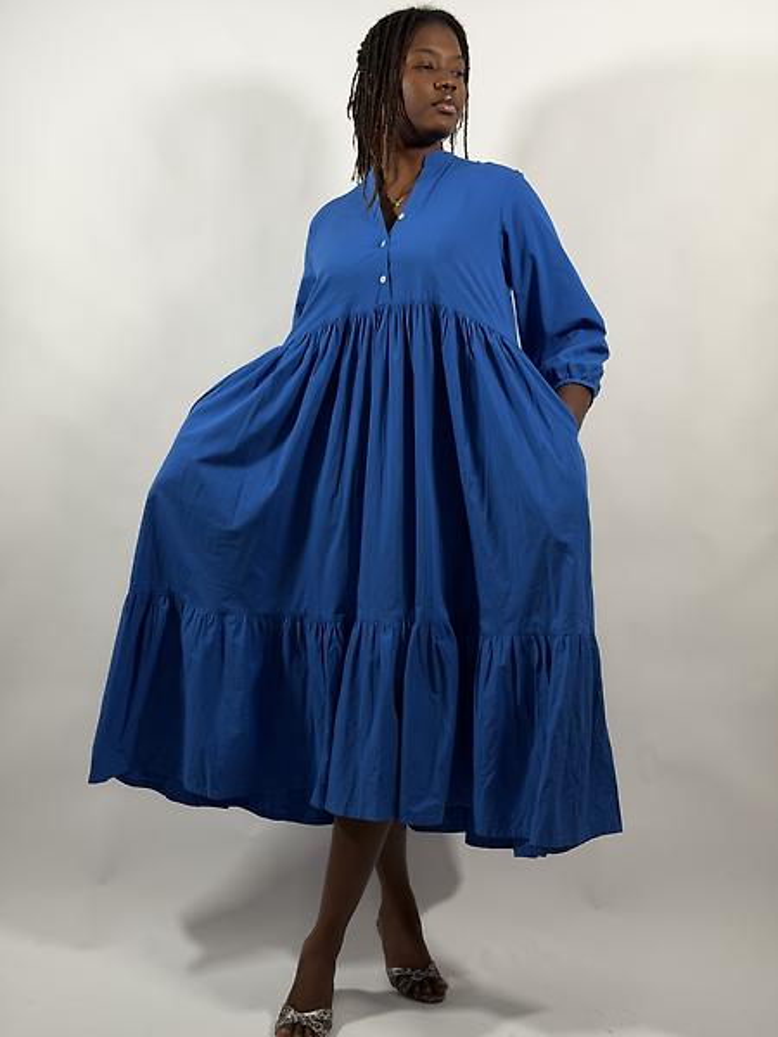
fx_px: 1438
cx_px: 389
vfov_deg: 39.7
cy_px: 518
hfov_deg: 30.3
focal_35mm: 48
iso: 80
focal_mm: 6.76
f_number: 1.78
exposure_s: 1/100
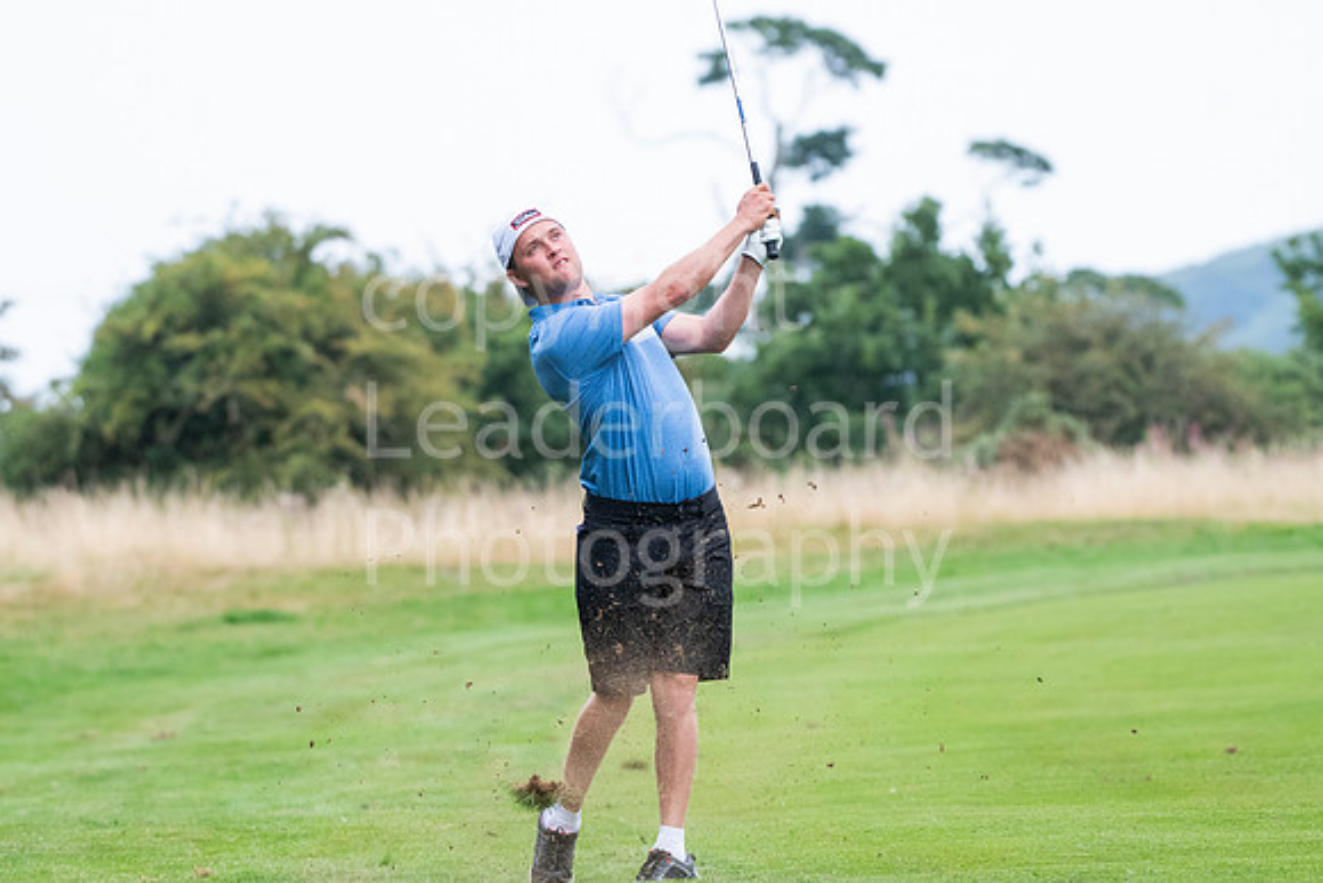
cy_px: 442
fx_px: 13784
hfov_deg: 5.5
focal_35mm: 375
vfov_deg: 3.7
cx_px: 662
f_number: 5.6
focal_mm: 250
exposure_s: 1/1250
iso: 2000
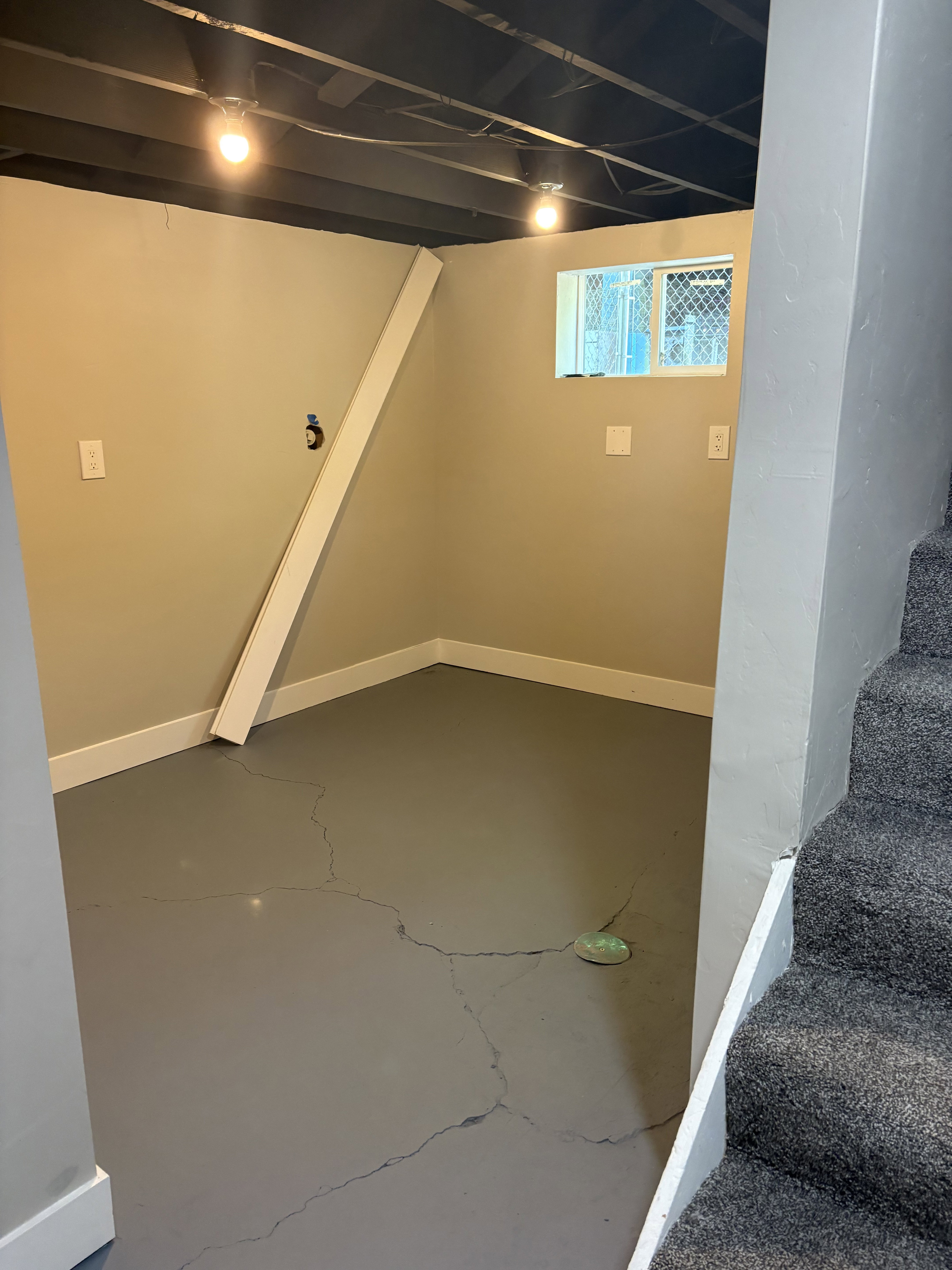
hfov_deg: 53.1
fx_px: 953
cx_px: 476
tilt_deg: -15.2
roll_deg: +0.0
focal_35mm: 26
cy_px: 635
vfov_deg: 67.3
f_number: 1.6
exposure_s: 1/60
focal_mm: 5.96
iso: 250
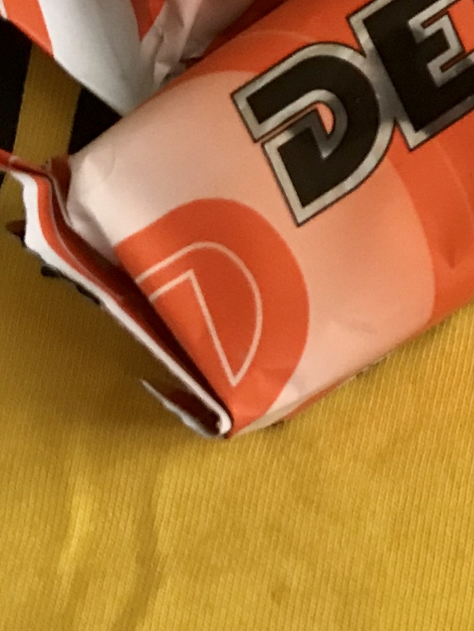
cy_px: 94
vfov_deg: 18.8
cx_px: 807
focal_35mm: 103
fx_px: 1881
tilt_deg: -78.7
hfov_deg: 13.2
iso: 64
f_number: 1.8
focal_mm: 3.99
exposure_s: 1/16
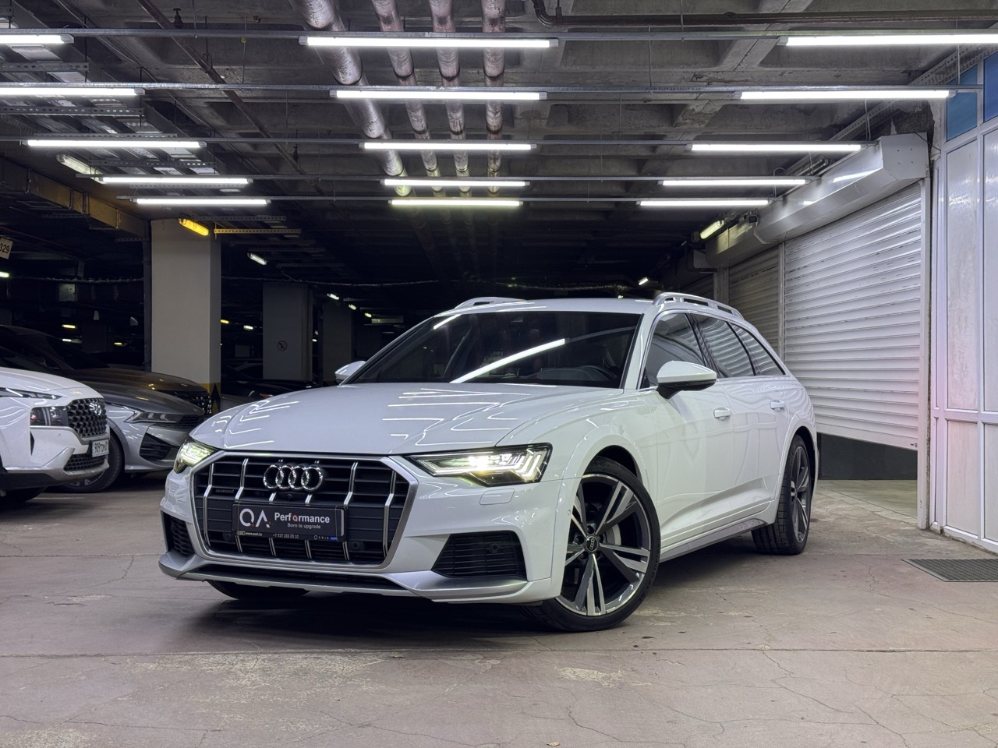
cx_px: 499
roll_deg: +0.5
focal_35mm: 48
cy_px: 374
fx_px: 1384
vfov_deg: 30.3
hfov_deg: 39.7
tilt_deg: +0.0
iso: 50
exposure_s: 1/50
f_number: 1.78
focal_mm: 6.76
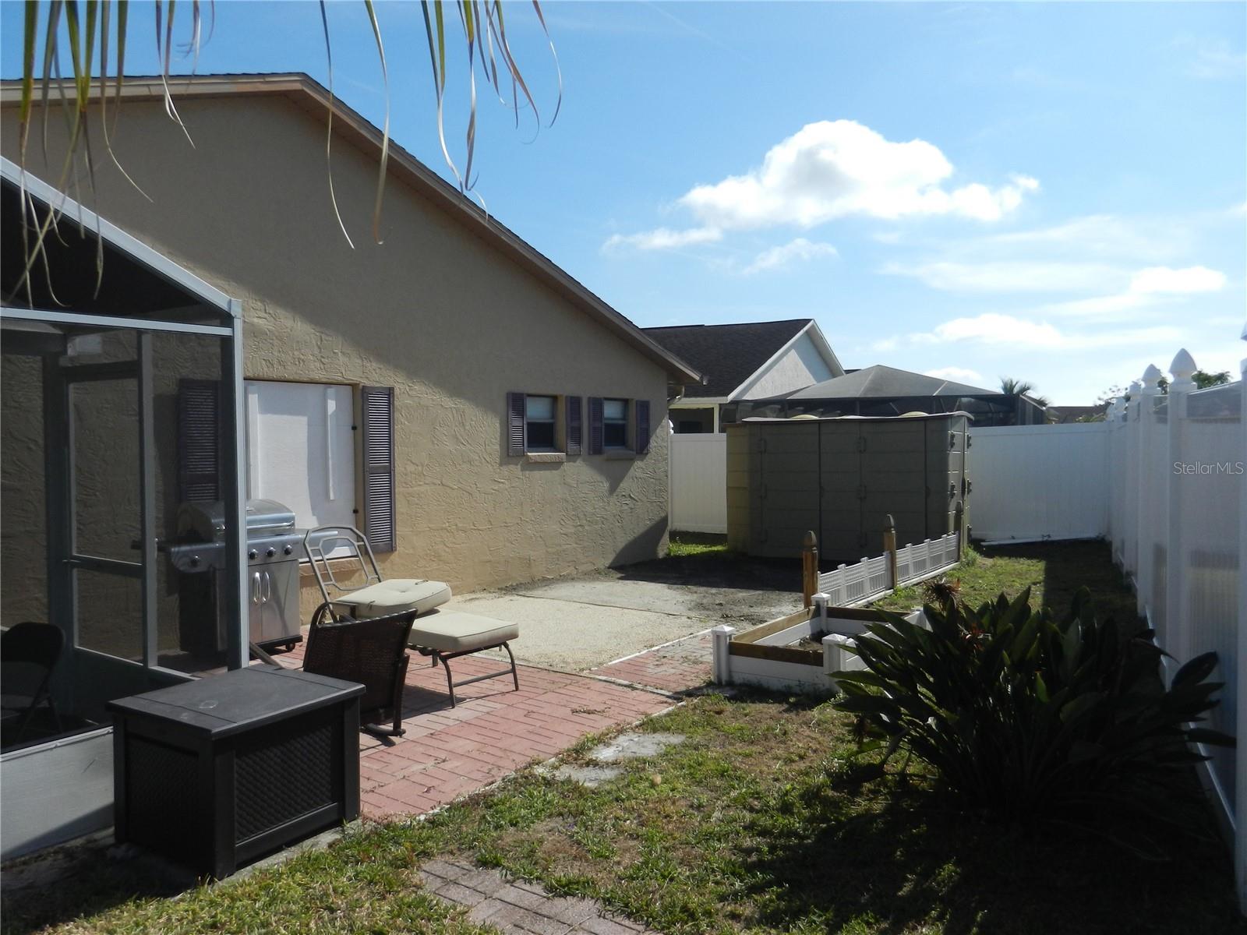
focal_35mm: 25
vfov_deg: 54.9
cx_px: 624
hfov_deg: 69.4
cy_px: 468
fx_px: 901
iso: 160
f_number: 7
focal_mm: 4.5
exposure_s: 1/640
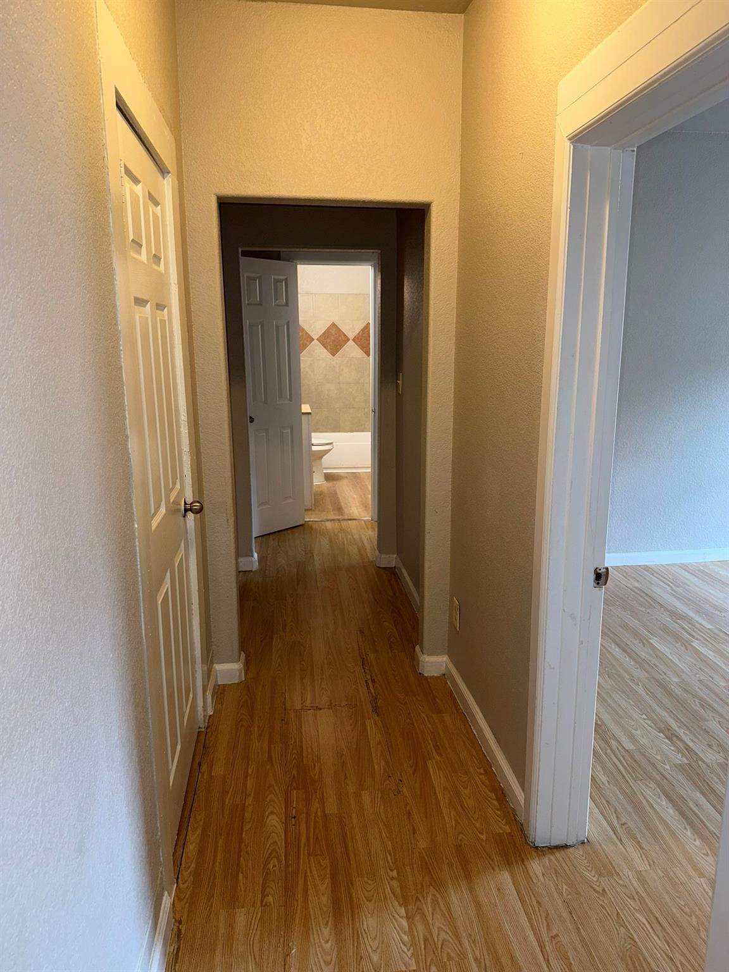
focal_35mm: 24
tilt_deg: -13.7
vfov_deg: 71.6
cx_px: 364
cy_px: 486
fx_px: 674
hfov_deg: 56.8
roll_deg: +0.1
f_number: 1.78
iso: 64
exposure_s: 1/30
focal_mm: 6.76
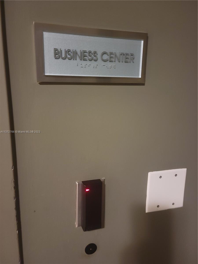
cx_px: 99
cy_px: 132
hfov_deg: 49.7
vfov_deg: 63.4
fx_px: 214
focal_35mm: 28
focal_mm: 5.9
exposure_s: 1/15
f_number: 2
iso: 500
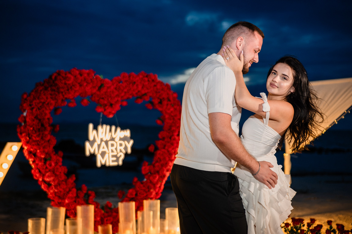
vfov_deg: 27.0
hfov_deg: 39.6
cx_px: 176
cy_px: 117
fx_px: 489
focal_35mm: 50
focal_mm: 50
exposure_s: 1/320
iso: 1600
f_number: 2.2
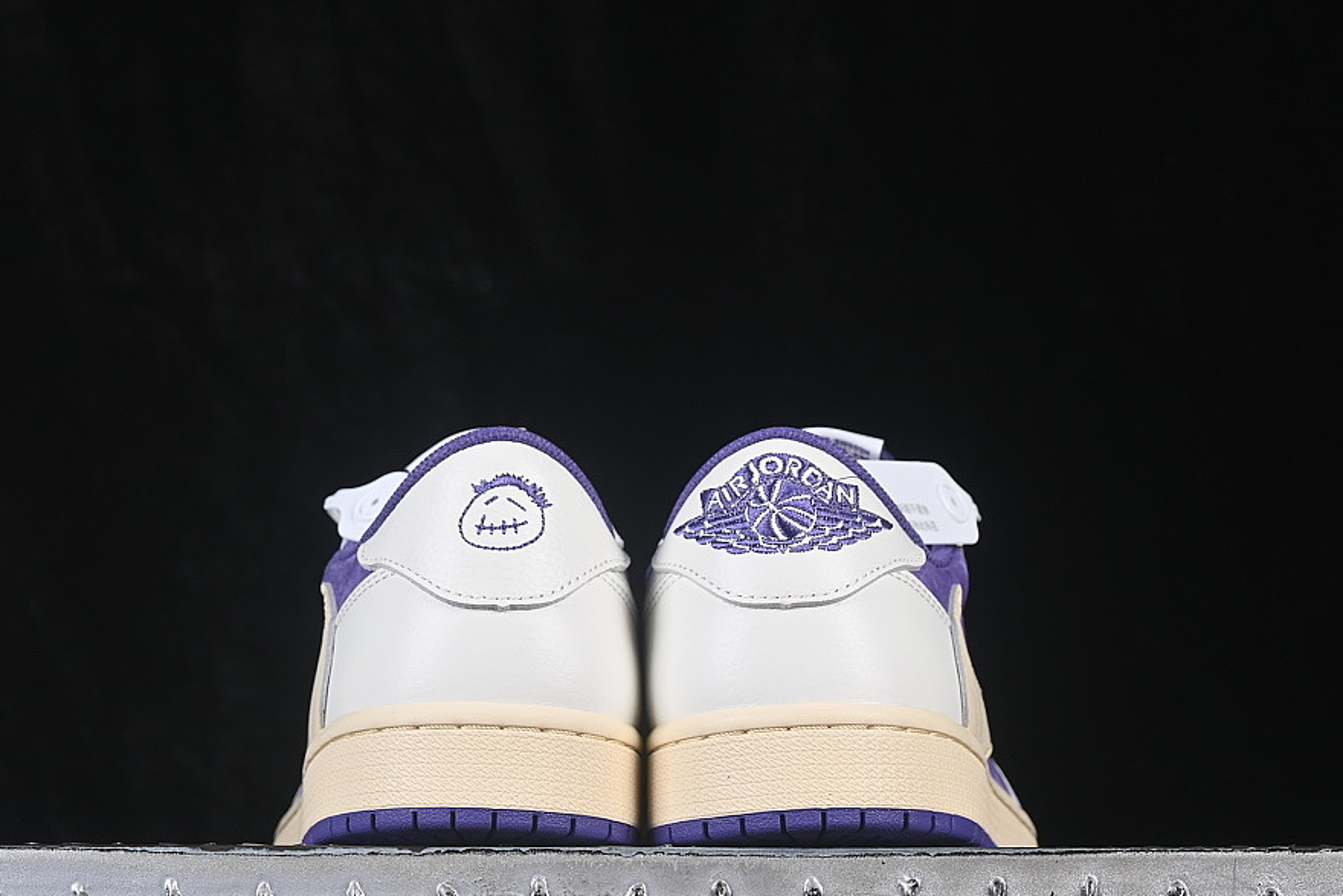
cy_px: 507
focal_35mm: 92
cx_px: 632
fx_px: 3432
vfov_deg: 14.9
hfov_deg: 22.1
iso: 160
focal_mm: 50
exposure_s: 1/80
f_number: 8
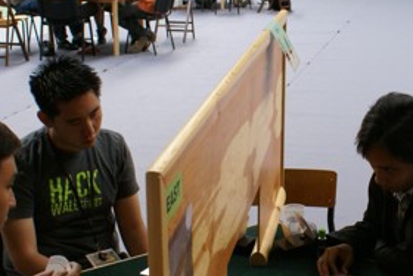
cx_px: 336
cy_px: 162
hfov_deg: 26.4
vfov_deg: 18.2
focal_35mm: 75
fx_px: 861
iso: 400
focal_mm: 20
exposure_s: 1/40
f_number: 5.6
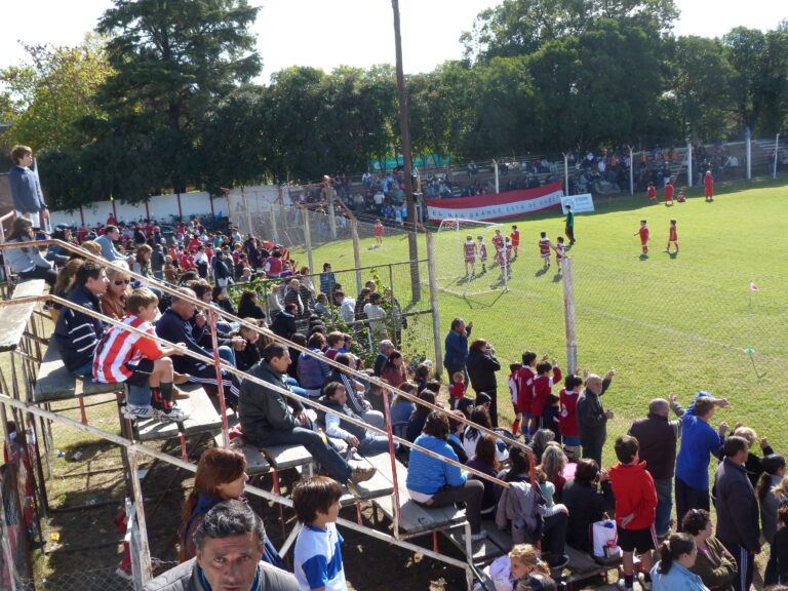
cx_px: 394
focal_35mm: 34
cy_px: 296
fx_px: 774
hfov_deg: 54.0
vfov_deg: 41.8
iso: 125
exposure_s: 1/500
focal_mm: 6.2
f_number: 3
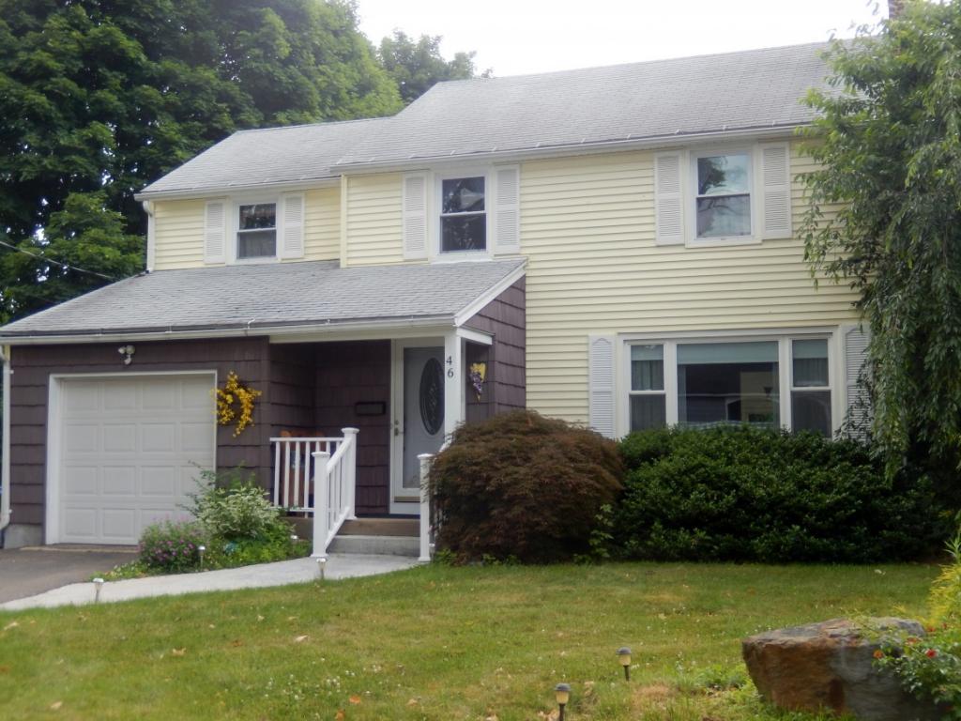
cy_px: 360
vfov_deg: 32.2
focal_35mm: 45
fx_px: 1249
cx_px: 480
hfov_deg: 42.1
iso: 125
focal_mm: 8.1
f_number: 4.3
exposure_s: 1/125
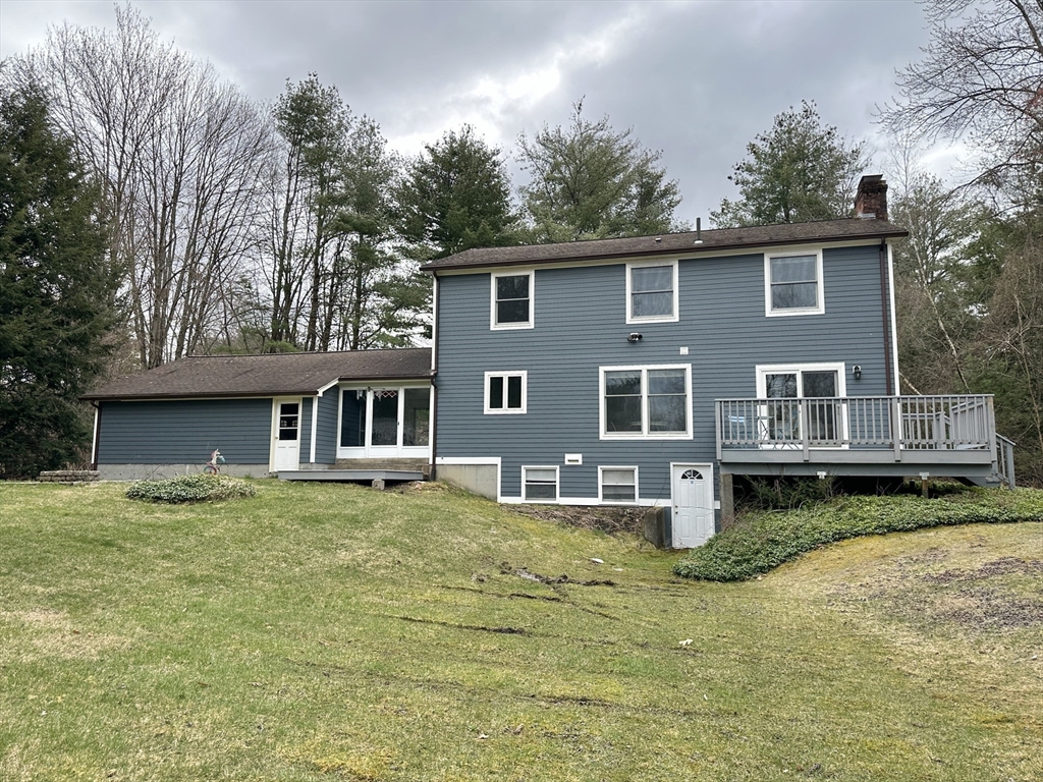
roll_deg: +0.7
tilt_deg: +8.5
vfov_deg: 56.8
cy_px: 391
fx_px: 723
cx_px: 522
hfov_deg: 71.6
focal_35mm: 24
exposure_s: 1/1949
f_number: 1.78
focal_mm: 6.86
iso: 80
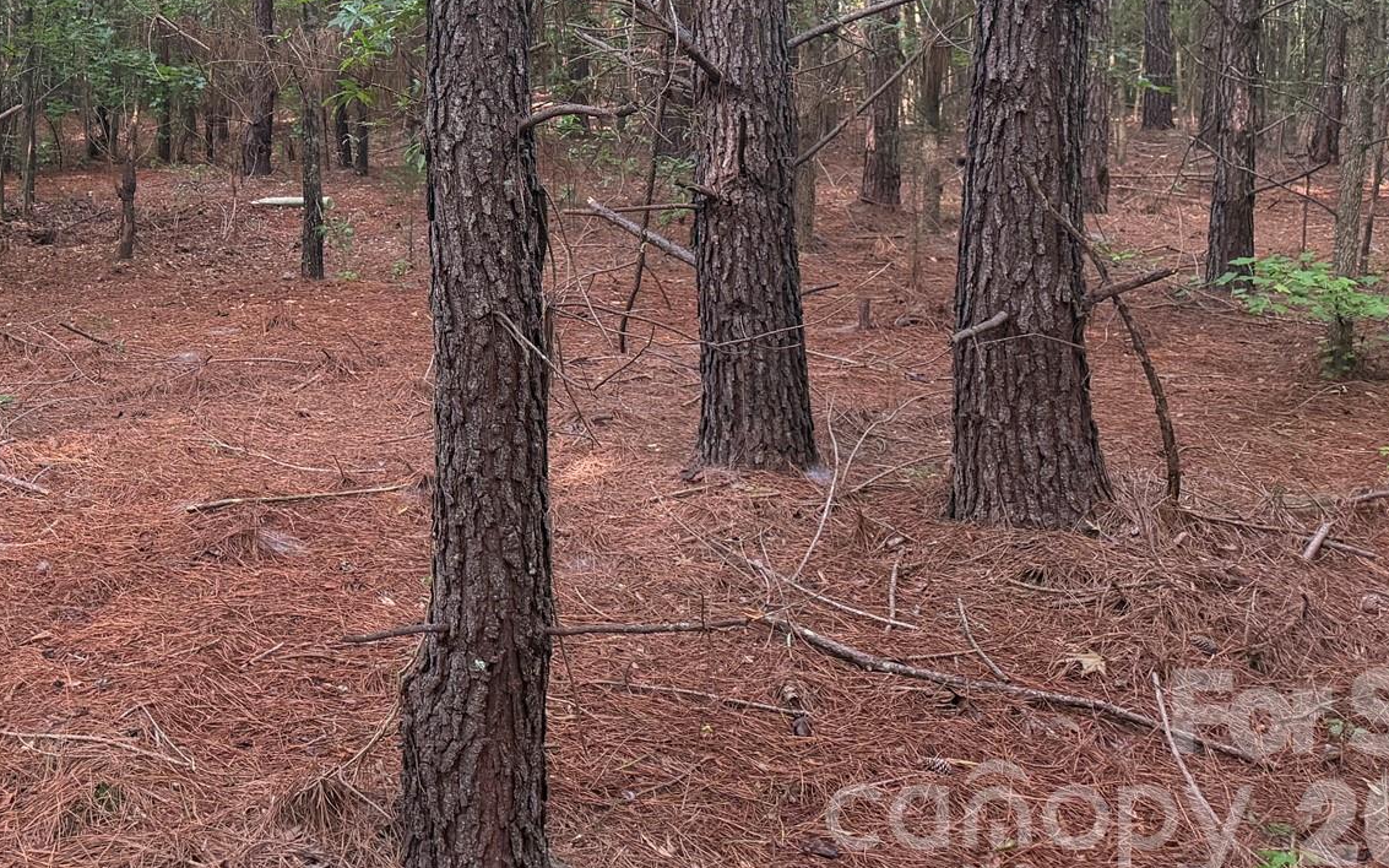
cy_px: -32
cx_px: 308
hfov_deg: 41.9
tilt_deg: -3.5
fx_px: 1741
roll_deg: -2.0
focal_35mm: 46
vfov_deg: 26.3
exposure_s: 1/118
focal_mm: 6.76
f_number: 1.78
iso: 200
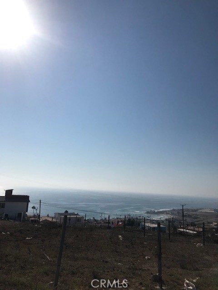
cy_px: 145
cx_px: 109
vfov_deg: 63.4
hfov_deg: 49.7
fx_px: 235
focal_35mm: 28
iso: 20
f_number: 1.8
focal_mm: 3.99
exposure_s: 1/12048
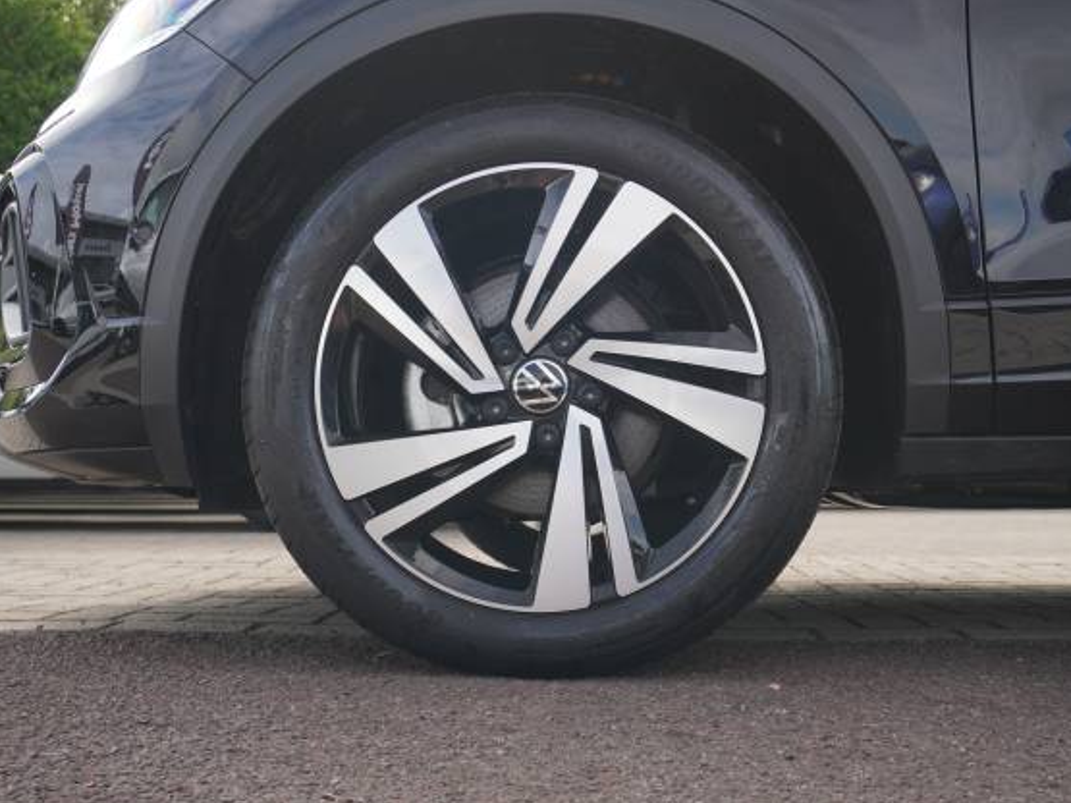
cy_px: 403
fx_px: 1285
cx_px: 569
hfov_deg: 45.2
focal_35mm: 42
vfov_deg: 34.7
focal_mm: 25
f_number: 5.6
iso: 200
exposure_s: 1/200
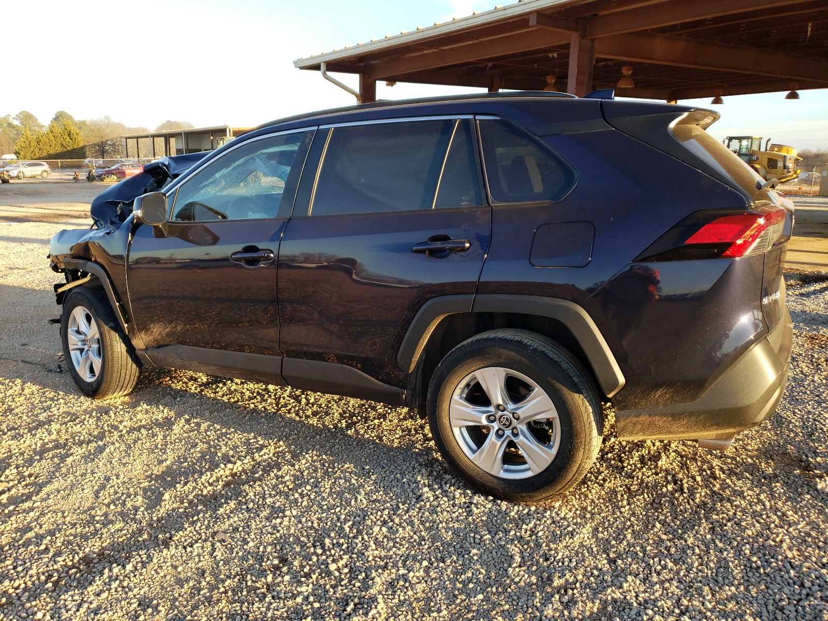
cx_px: 414
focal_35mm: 26
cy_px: 310
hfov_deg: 67.3
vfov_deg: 53.1
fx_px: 622
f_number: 1.5
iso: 50
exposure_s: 1/476
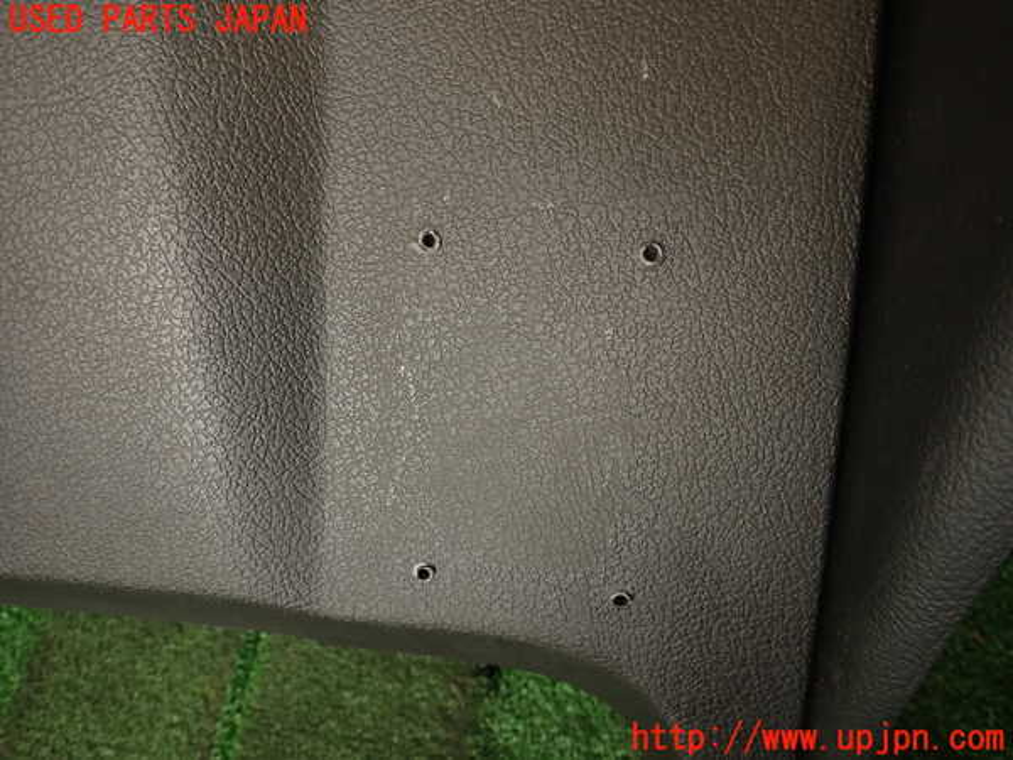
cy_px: 380
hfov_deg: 69.4
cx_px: 506
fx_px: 732
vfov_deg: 54.9
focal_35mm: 25
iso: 100
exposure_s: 1/80
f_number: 2
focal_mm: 4.5
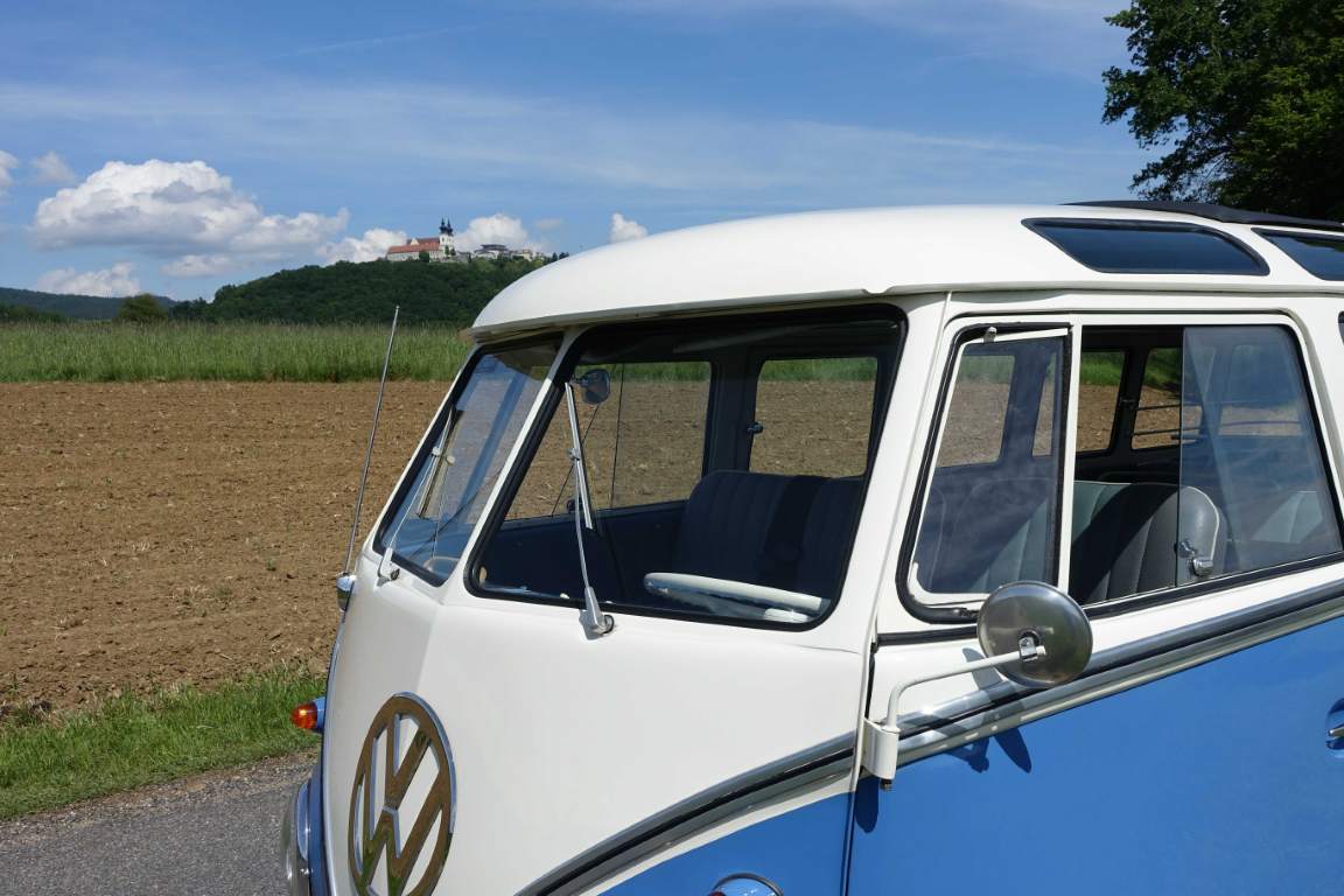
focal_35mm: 33
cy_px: 448
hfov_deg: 57.2
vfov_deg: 40.0
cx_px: 672
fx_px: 1232
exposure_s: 1/800
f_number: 7.1
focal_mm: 12.2
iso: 125
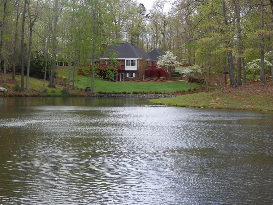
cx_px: 125
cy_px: 105
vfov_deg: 20.4
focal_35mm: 72
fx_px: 568
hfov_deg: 27.0
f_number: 3.5
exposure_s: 1/320
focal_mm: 11
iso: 64
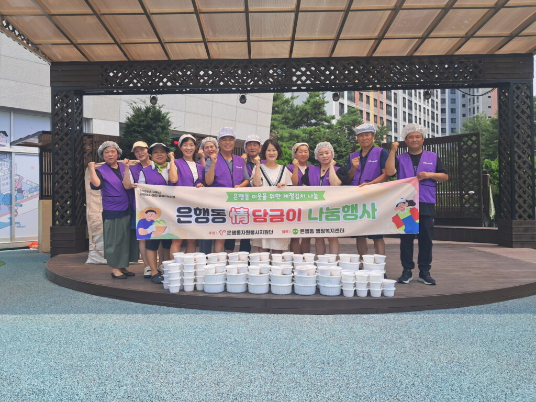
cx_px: 268
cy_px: 201
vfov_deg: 51.4
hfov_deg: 65.3
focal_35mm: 27
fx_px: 418
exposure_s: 1/440
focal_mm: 4
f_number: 1.8
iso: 50
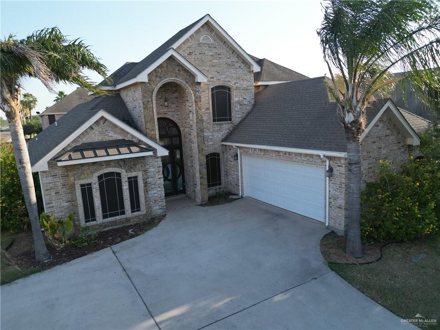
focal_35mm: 24
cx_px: 220
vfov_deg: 56.8
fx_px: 305
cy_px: 165
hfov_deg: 71.6
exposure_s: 1/1250
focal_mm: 6.72
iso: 150
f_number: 1.7
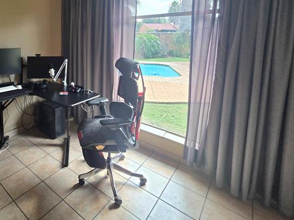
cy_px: 59
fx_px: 170
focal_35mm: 20
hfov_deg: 76.6
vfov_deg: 62.8
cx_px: 79
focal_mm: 2.2
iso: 400
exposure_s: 1/370
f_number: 1.9
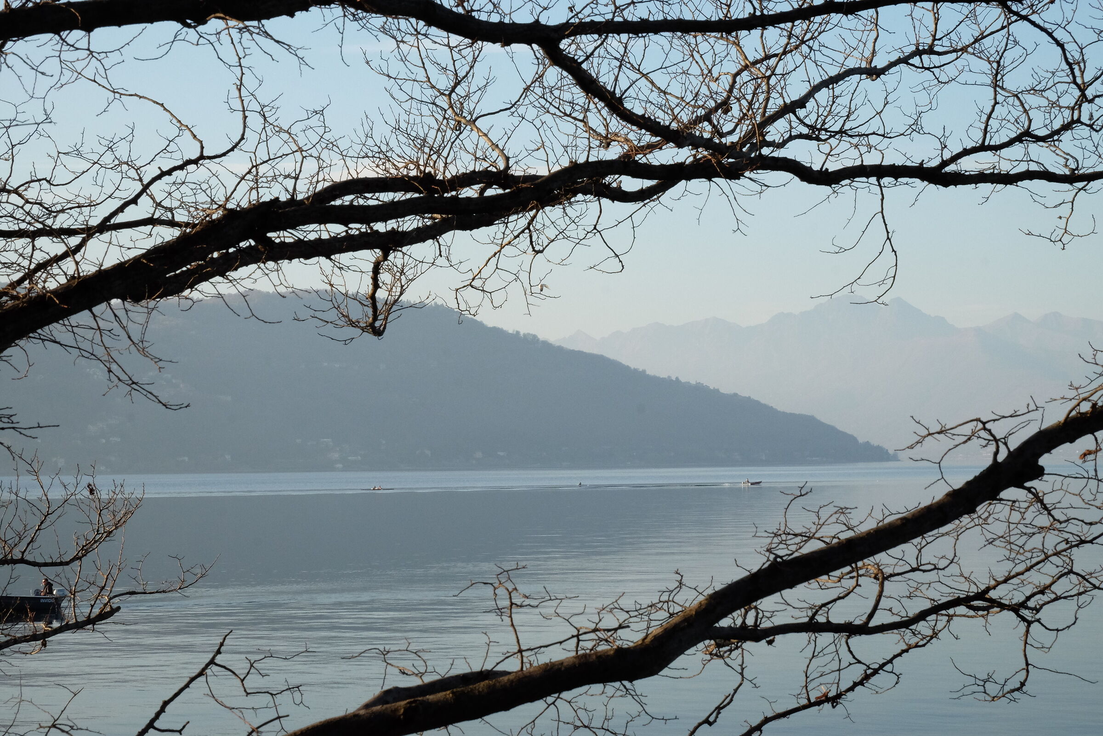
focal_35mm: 75
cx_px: 552
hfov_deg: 27.0
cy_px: 368
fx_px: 2298
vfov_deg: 18.2
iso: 1600
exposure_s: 1/250
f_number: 20
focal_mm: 50
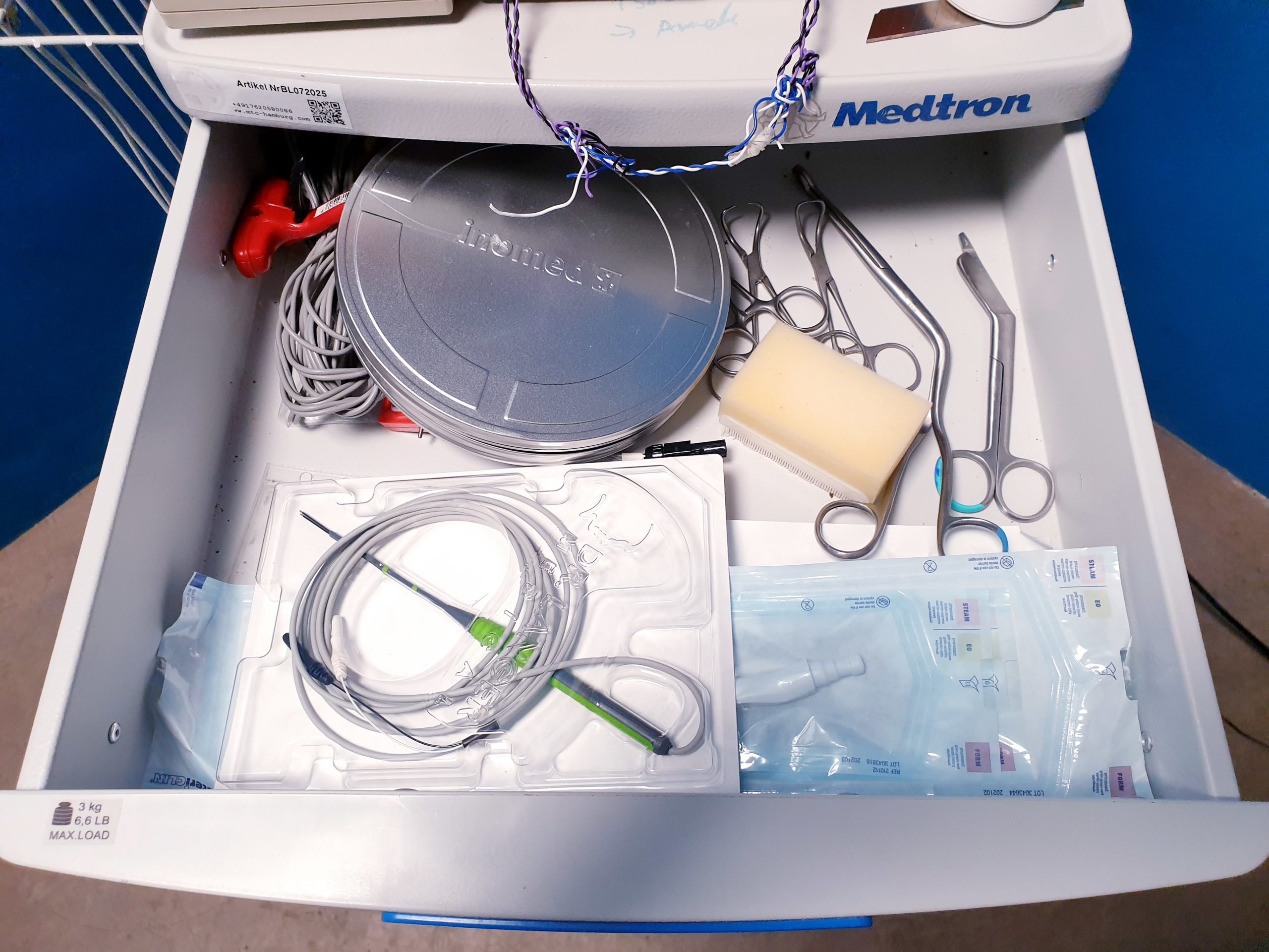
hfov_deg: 67.3
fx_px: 953
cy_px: 476
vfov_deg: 53.1
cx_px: 634
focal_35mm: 26
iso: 250
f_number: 2.4
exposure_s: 1/50
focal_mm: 4.3
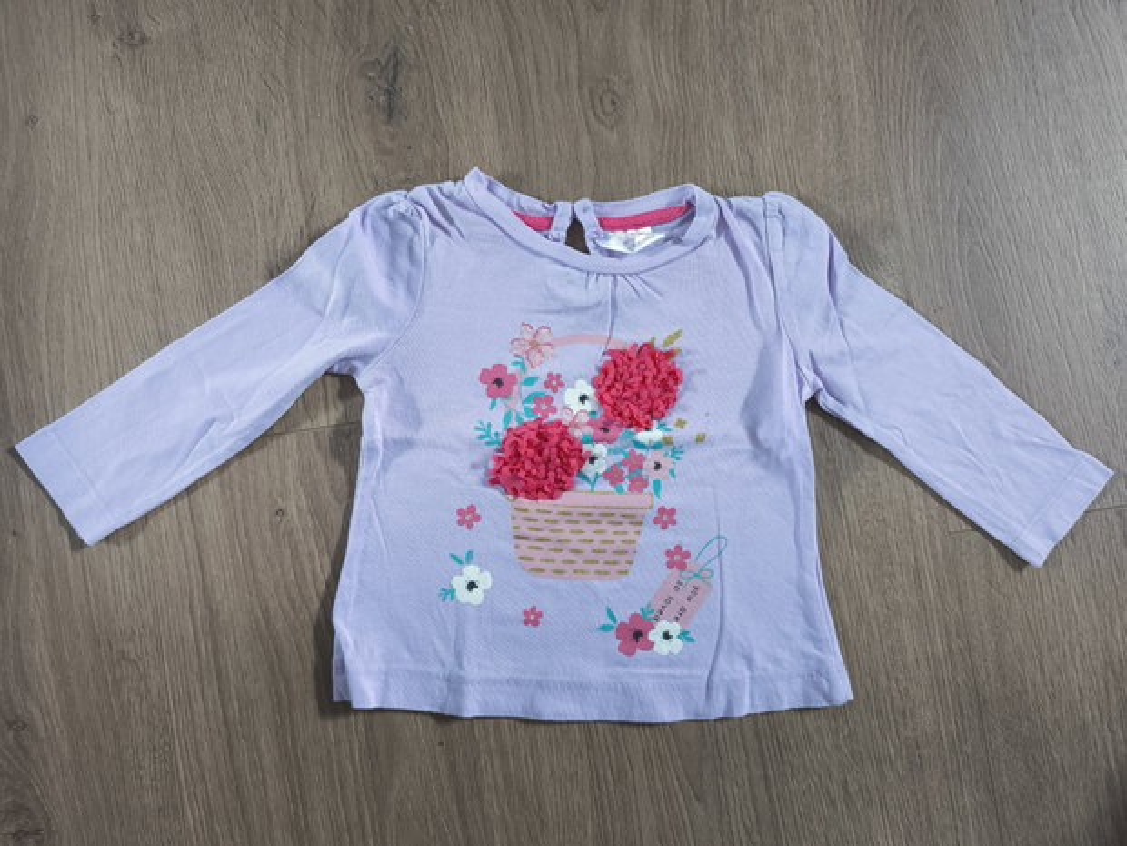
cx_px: 564
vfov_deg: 58.9
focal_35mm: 23
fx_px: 749
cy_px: 423
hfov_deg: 73.9
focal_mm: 6.57
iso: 640
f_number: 1.6
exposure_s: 1/33.3
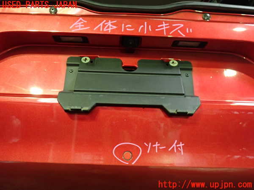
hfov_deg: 60.0
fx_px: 220
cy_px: 95
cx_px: 127
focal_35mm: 30
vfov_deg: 46.8
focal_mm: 5.4
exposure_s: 1/30
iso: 640
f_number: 2.3
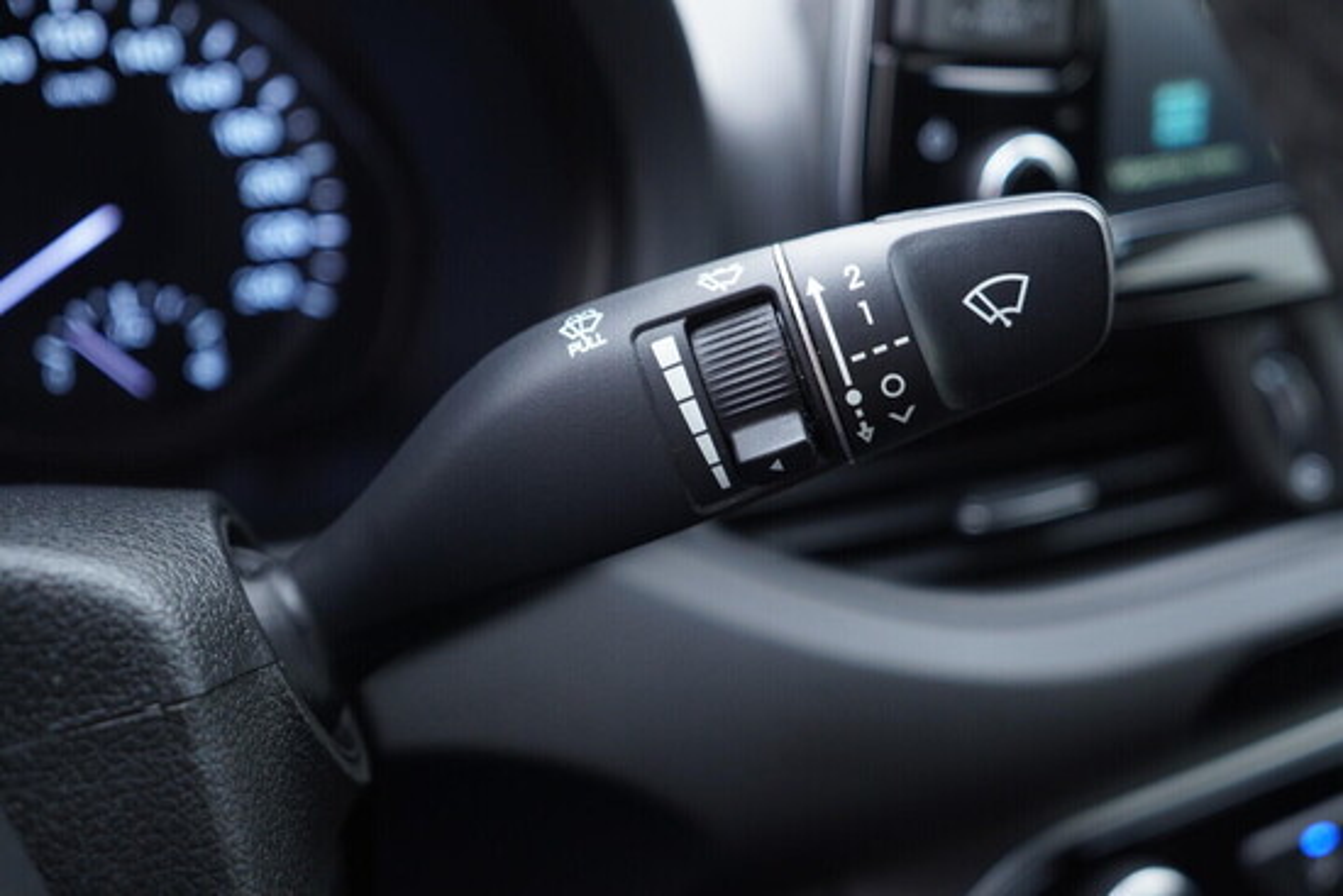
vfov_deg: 36.9
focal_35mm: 36
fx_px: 1343
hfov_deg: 53.1
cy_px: 448
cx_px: 672
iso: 400
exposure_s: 1/40
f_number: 2.8
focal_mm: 24
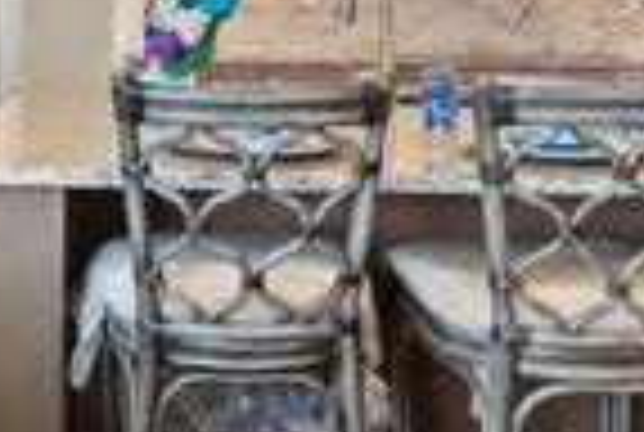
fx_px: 1201
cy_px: -83
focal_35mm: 67
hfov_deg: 29.8
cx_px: 216
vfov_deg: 19.3
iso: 320
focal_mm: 10
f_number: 6.3
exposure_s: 1/8
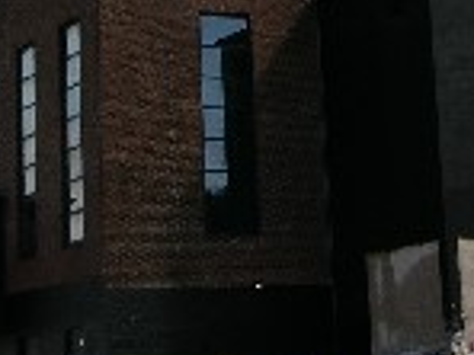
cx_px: 335
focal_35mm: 139
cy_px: -275
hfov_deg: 14.2
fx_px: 1903
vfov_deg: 10.1
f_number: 8
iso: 50
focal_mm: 8.9
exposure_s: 1/145
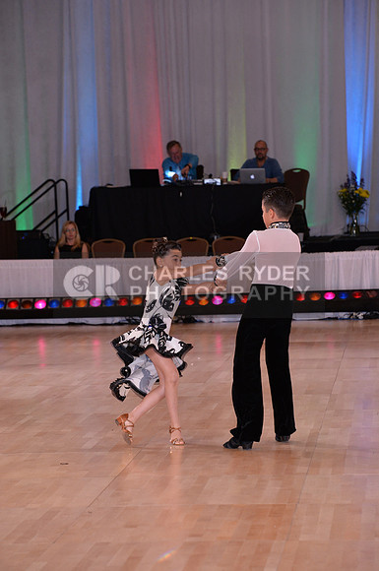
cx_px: 190
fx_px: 2138
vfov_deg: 15.2
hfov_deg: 10.1
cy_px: 286
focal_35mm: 135
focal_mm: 135
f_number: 5.6
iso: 2000
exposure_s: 1/250
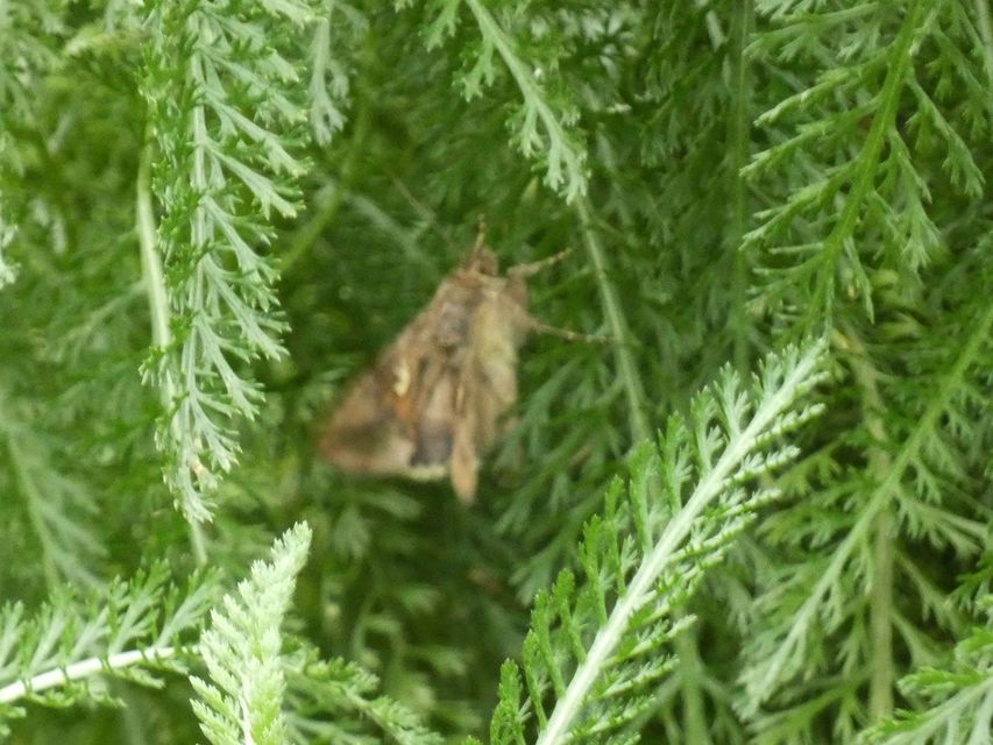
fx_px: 20571
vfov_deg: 2.1
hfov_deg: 2.8
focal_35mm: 717
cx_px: 496
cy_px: 372
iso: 1000
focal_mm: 128.4
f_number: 5.6
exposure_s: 1/100
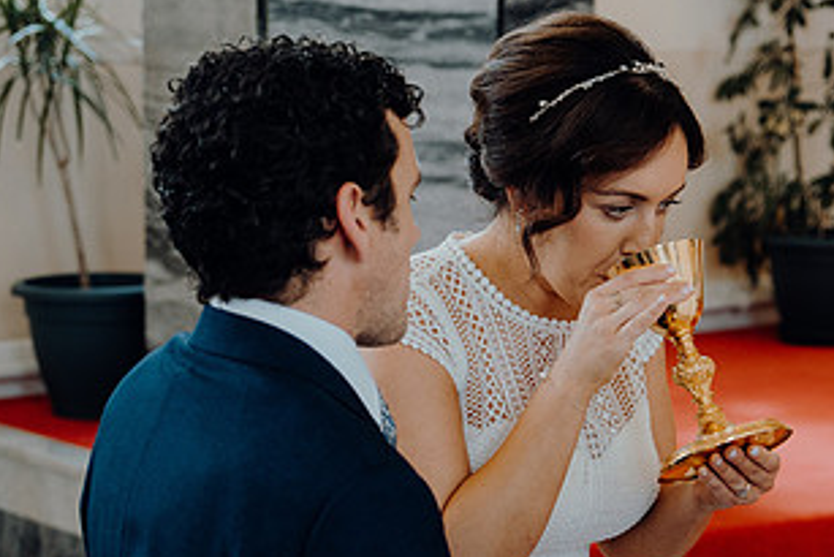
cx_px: 709
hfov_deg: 16.7
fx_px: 2804
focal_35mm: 121
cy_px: 338
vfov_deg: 11.3
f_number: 2.8
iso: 640
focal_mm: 43
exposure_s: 1/200
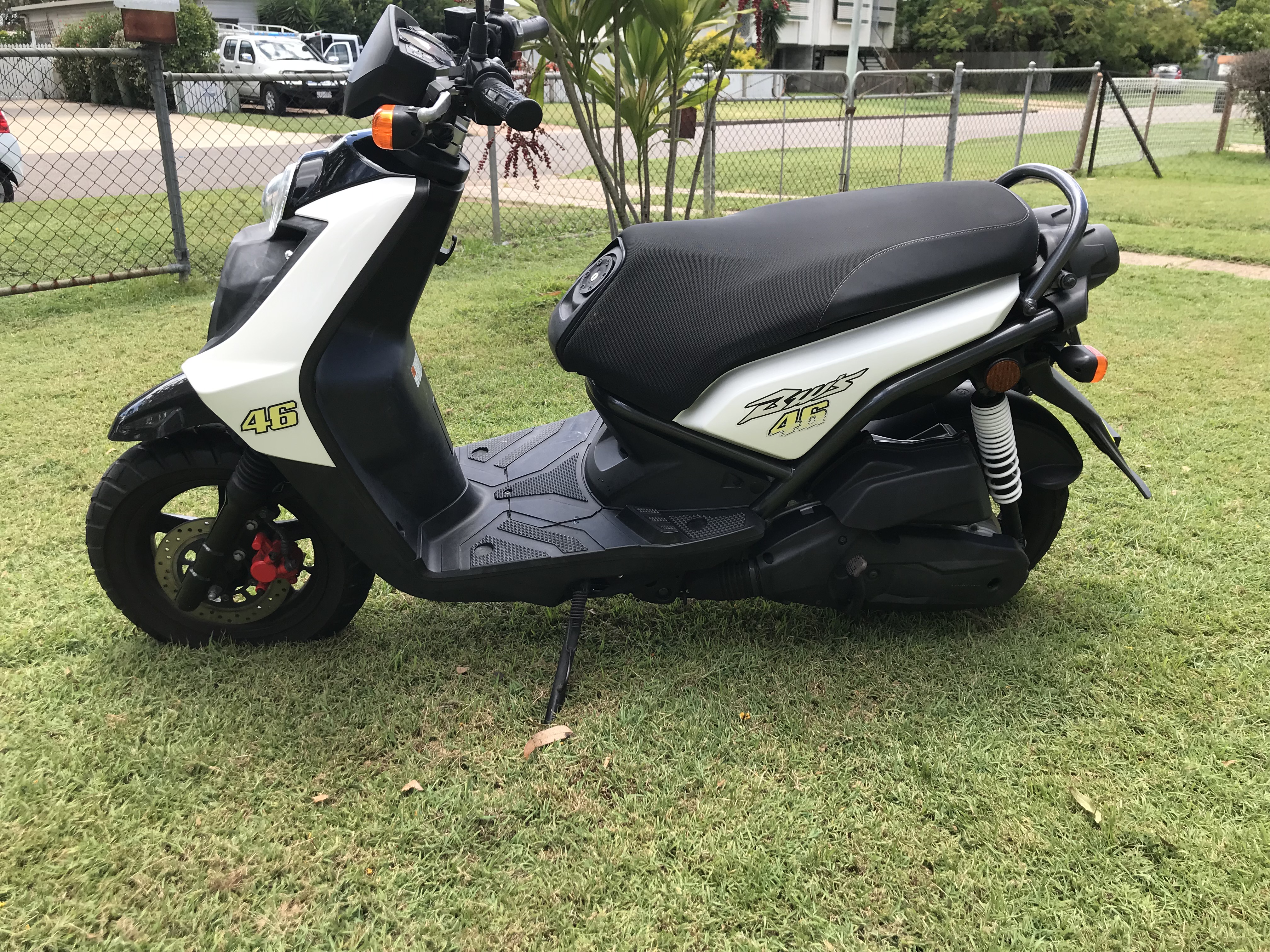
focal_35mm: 28
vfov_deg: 49.7
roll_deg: -0.7
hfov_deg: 63.4
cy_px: 476
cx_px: 635
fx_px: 1027
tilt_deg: -20.5
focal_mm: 3.99
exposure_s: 1/643
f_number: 1.8
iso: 20
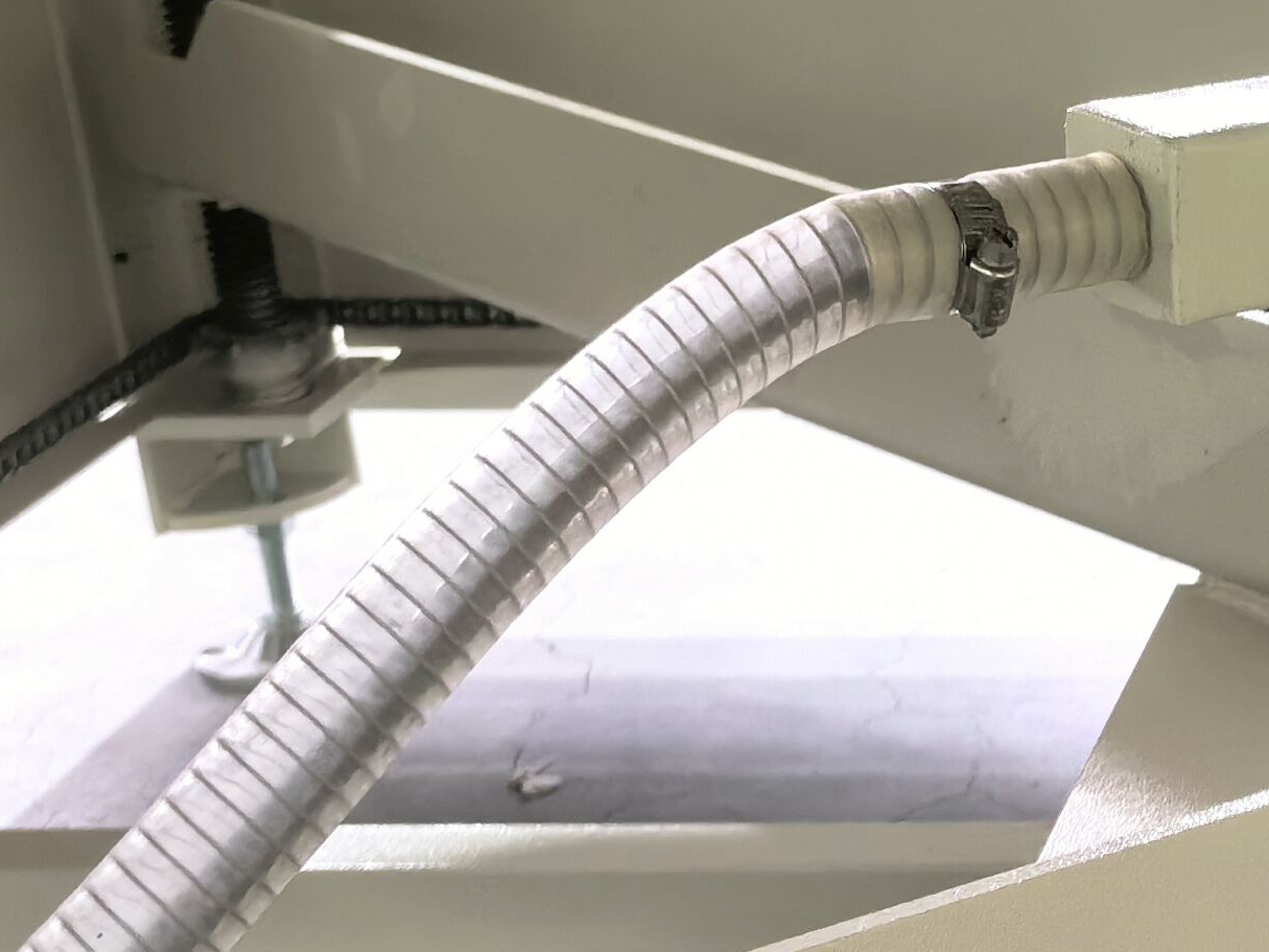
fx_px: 3336
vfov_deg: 16.2
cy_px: 482
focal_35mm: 91
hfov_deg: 19.6
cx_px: 1728
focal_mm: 5.75
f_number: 2
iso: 400
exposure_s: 1/33.3
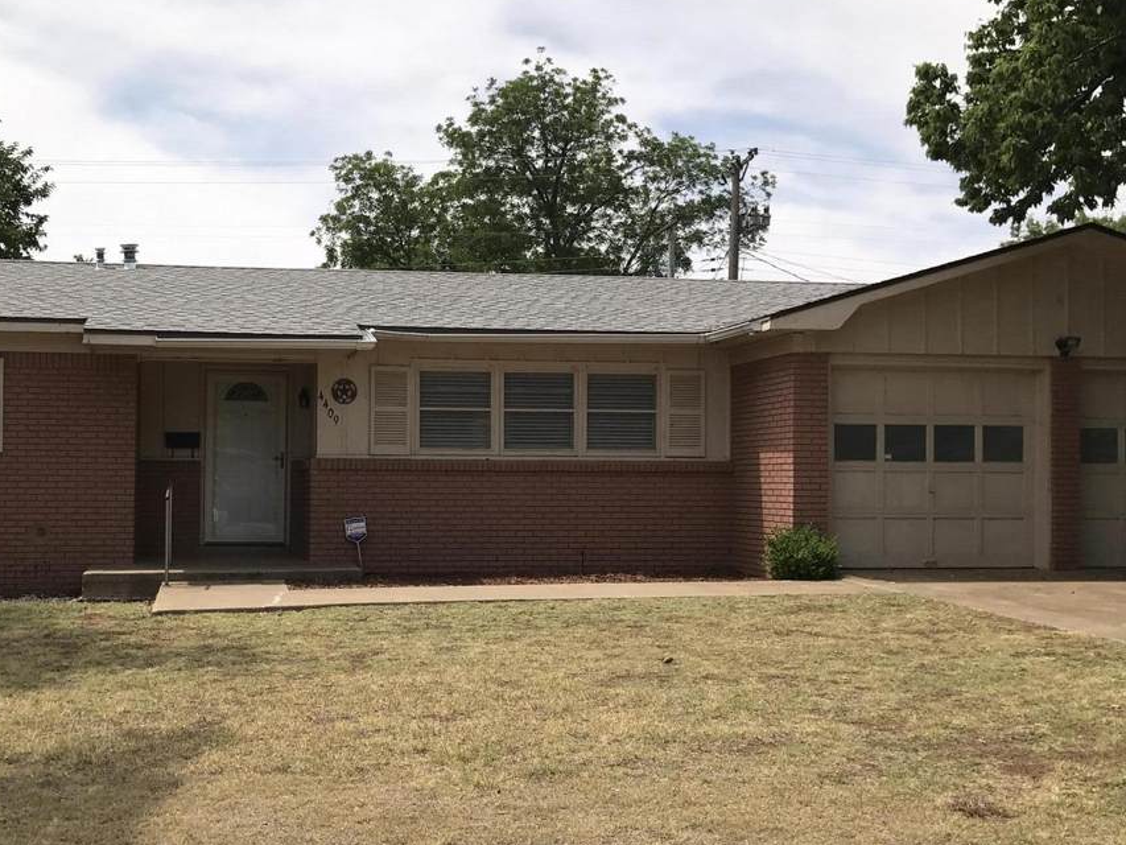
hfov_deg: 44.4
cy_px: 469
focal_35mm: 42
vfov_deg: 34.3
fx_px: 1366
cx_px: 409
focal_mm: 3.99
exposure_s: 1/2907
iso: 20
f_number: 1.8
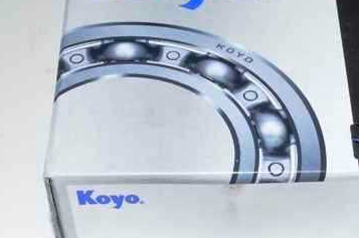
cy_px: 315
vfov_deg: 13.8
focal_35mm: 95
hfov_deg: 21.4
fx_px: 946
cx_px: 251
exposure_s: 1/100
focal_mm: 20
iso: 160
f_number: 20
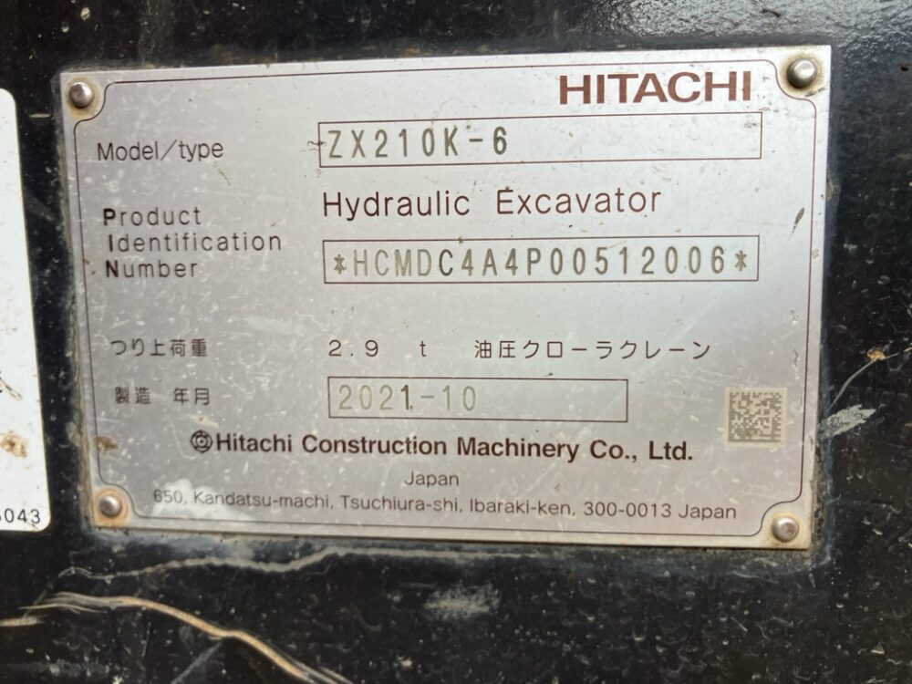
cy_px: 342
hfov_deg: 63.4
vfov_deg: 49.7
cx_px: 456
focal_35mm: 28
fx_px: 738
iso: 25
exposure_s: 1/121
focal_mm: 3.99
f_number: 1.8
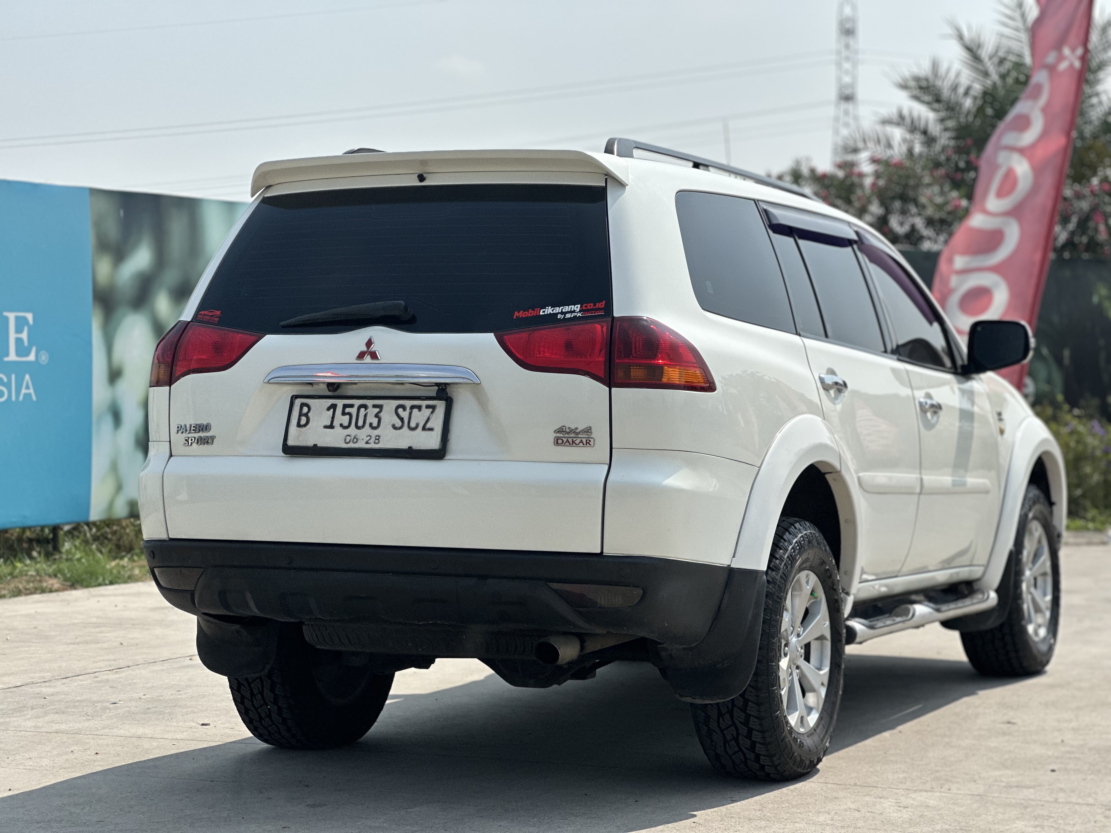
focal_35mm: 77
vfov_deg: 19.1
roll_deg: +0.7
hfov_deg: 25.3
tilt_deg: +1.3
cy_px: 416
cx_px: 556
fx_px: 2471
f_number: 2.8
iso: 32
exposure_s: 1/1043
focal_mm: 9
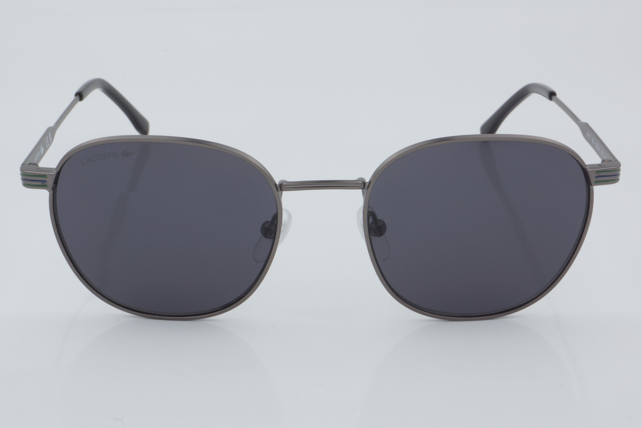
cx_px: 321
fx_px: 1471
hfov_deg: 24.6
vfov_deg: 16.6
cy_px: 214
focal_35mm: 82
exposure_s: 1/4
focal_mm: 55
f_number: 32
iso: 100
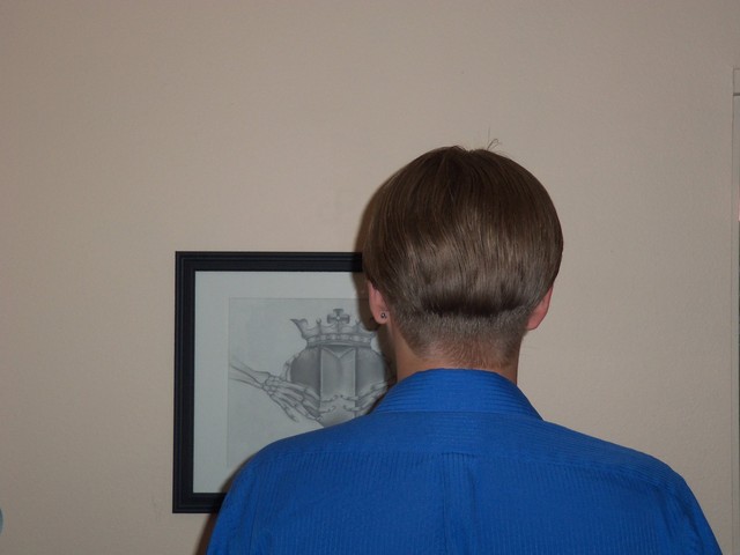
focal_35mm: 62
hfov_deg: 31.2
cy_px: 278
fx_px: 1325
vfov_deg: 23.7
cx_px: 370
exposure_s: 1/60
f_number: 4.8
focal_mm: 10.9
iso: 100
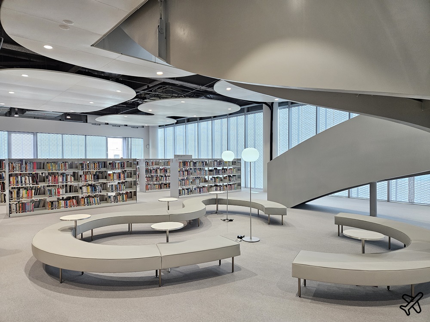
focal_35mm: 23
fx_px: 286
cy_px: 161
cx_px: 215
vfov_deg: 58.9
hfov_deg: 73.9
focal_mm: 5.4
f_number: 1.8
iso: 400
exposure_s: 1/120
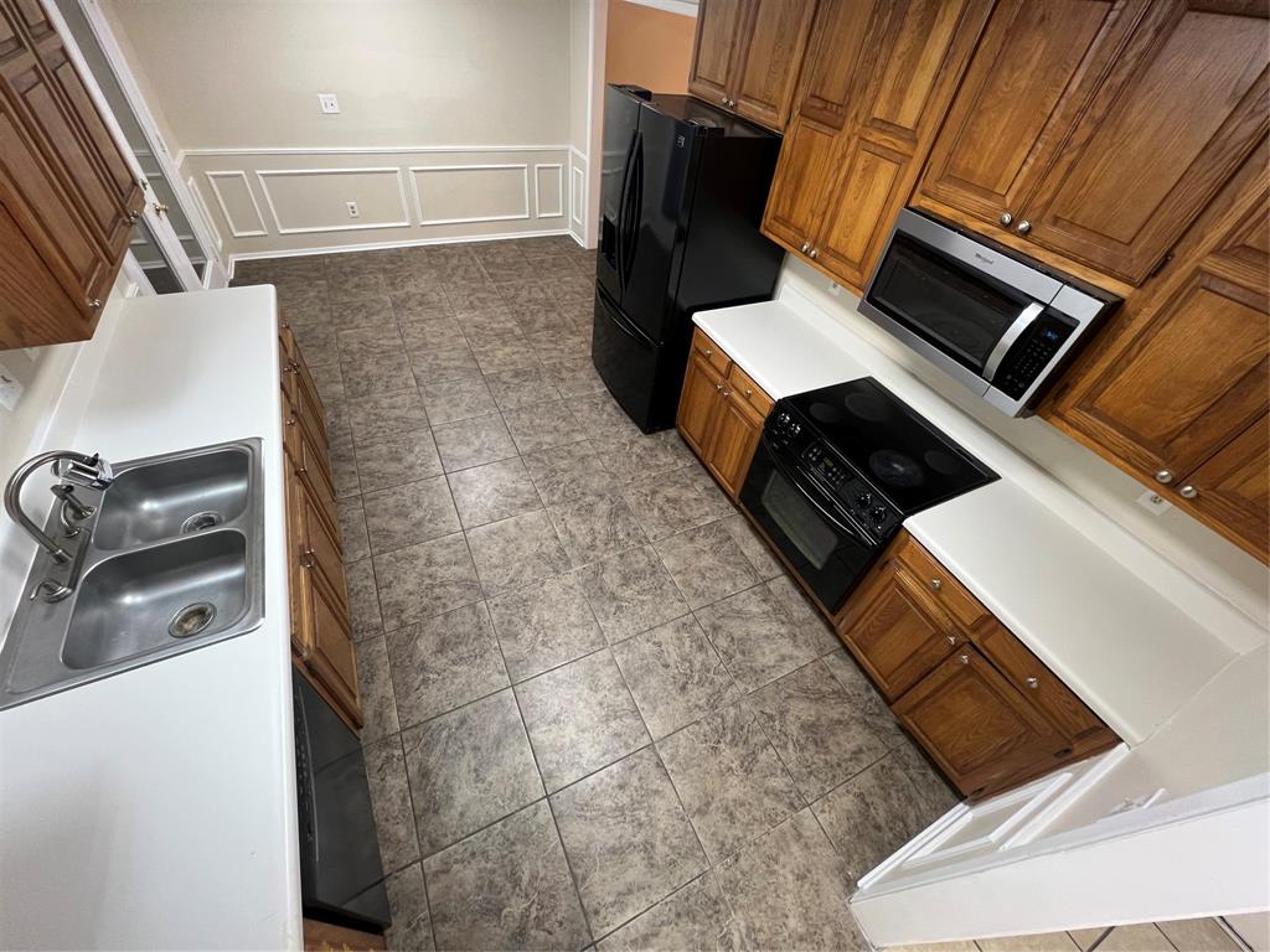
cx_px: 635
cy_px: 476
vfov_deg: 89.9
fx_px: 477
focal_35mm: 13
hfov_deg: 106.2
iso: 200
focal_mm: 1.57
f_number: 1.8
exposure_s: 1/60
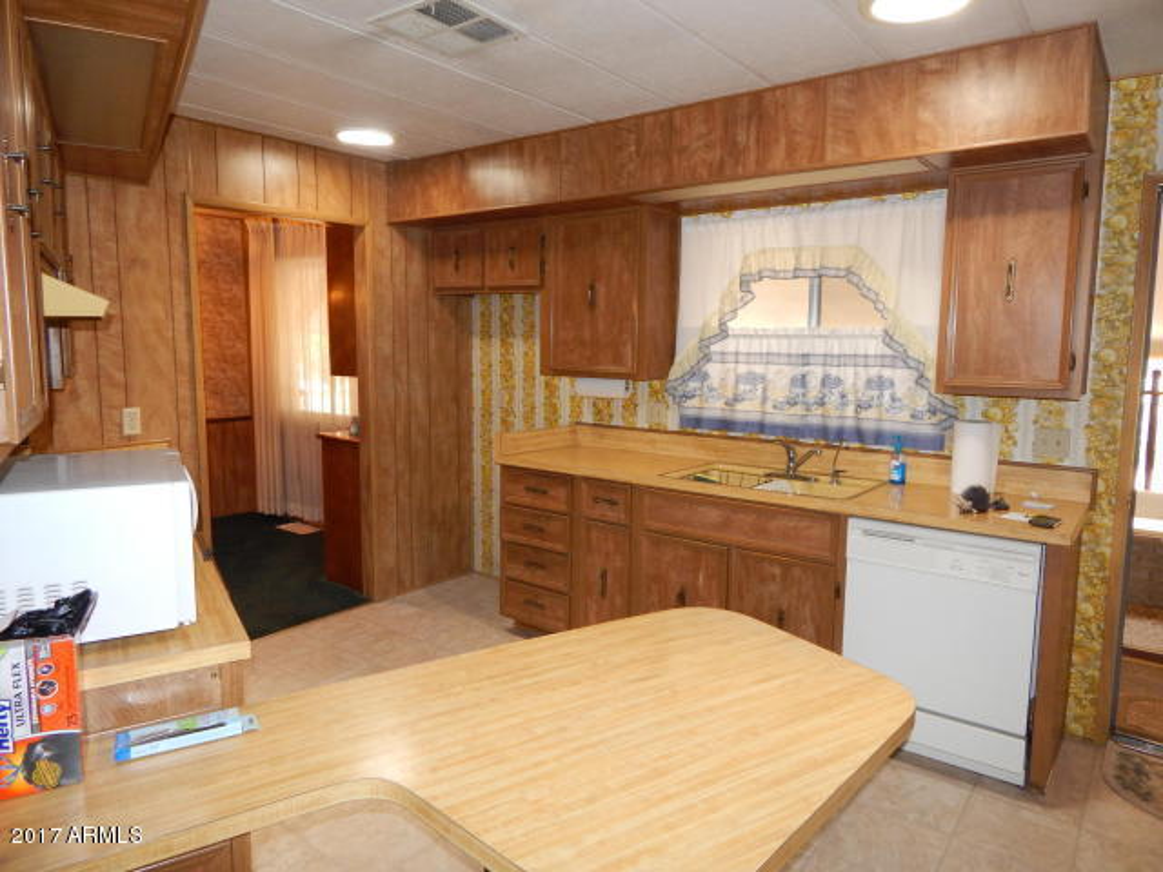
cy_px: 436
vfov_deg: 61.1
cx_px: 582
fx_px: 739
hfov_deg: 76.4
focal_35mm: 22
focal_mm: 4
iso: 200
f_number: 3
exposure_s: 1/30
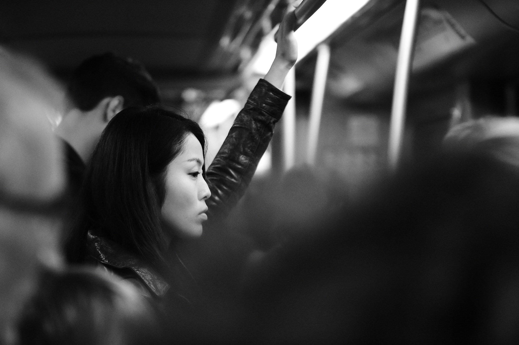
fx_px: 1513
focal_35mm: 105
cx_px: 260
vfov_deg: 13.0
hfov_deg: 19.5
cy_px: 172
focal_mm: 105
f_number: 2.8
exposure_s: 1/800
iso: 6400
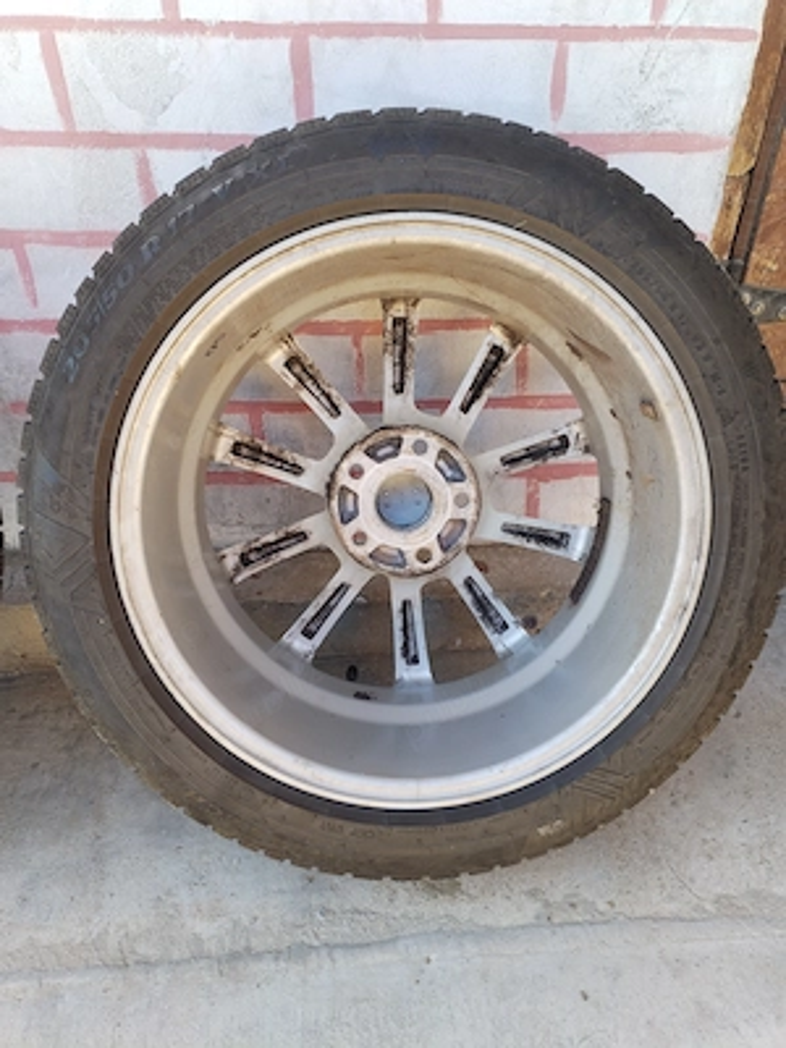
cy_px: 524
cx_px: 393
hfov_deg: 48.2
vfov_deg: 61.7
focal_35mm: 29
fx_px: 878
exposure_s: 1/105
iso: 100
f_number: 1.8
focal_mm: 4.75
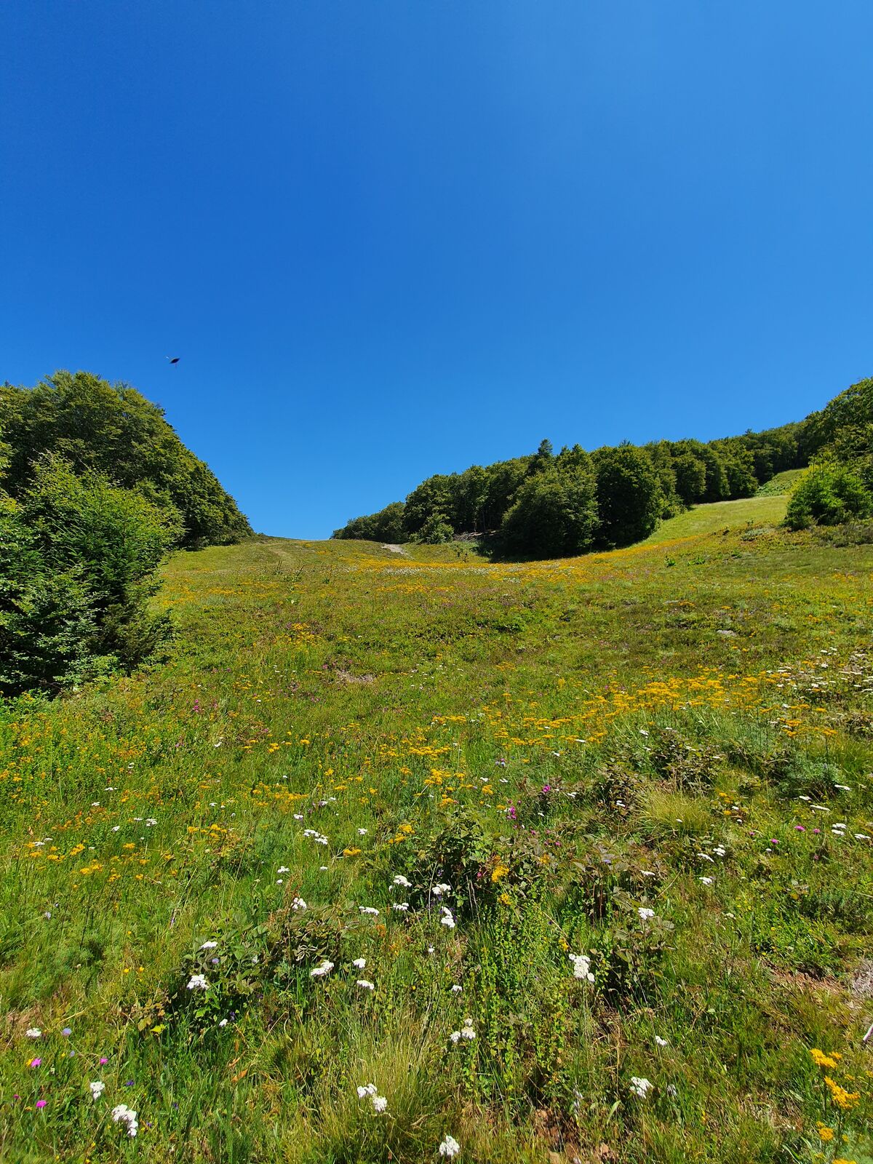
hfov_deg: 89.9
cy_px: 582
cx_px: 436
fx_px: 437
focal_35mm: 13
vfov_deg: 106.2
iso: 50
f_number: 2.2
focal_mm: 1.8
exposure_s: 1/916
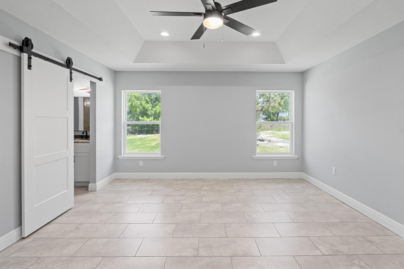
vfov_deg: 70.4
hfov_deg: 93.3
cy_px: 131
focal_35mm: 17
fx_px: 191
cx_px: 209
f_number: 20
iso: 1600
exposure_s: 1/2.5
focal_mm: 16
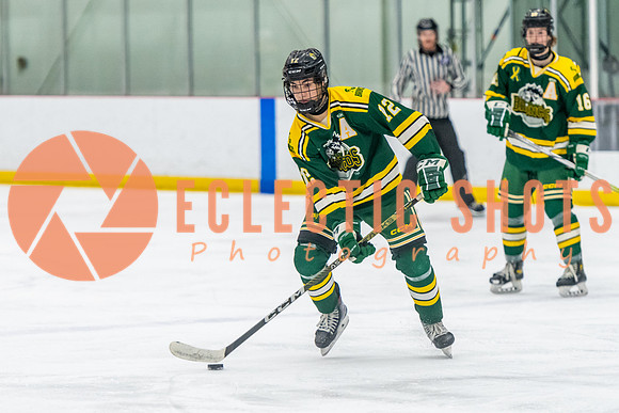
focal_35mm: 234
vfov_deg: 5.9
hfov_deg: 8.8
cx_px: 309
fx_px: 4021
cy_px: 177
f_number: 2.8
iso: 4000
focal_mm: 150
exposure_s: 1/800
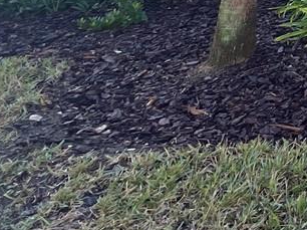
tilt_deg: +11.9
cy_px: -222
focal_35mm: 68
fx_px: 603
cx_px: 534
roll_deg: -0.2
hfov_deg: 20.9
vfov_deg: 16.6
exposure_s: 1/194
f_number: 1.8
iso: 32
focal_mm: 1.57
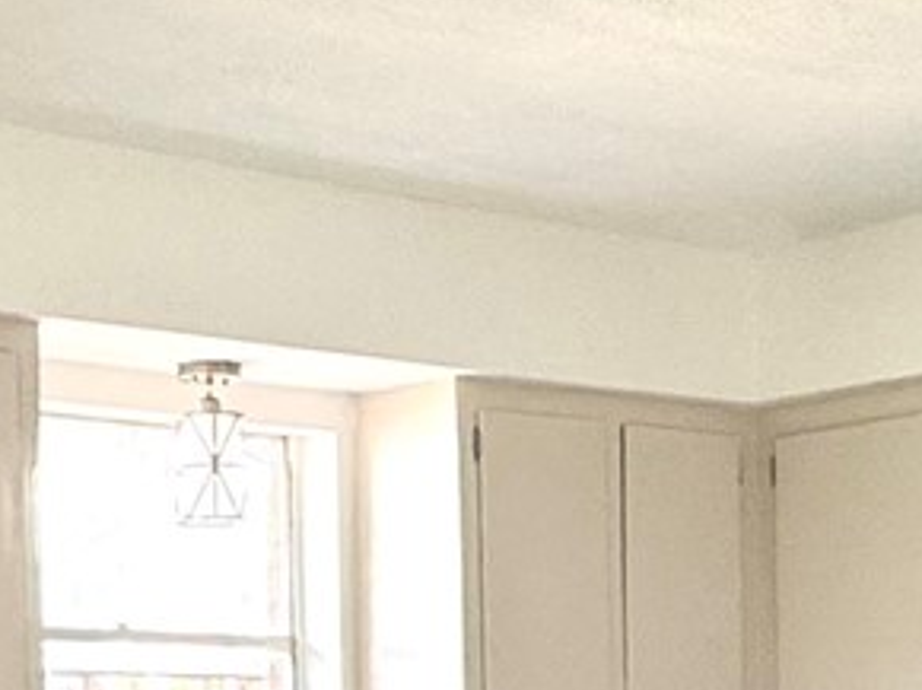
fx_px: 2635
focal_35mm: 99
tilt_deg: -4.0
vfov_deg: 14.1
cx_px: 114
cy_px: 995
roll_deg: +1.4
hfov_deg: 19.5
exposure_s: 1/99
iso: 100
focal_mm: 2.22
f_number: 2.2
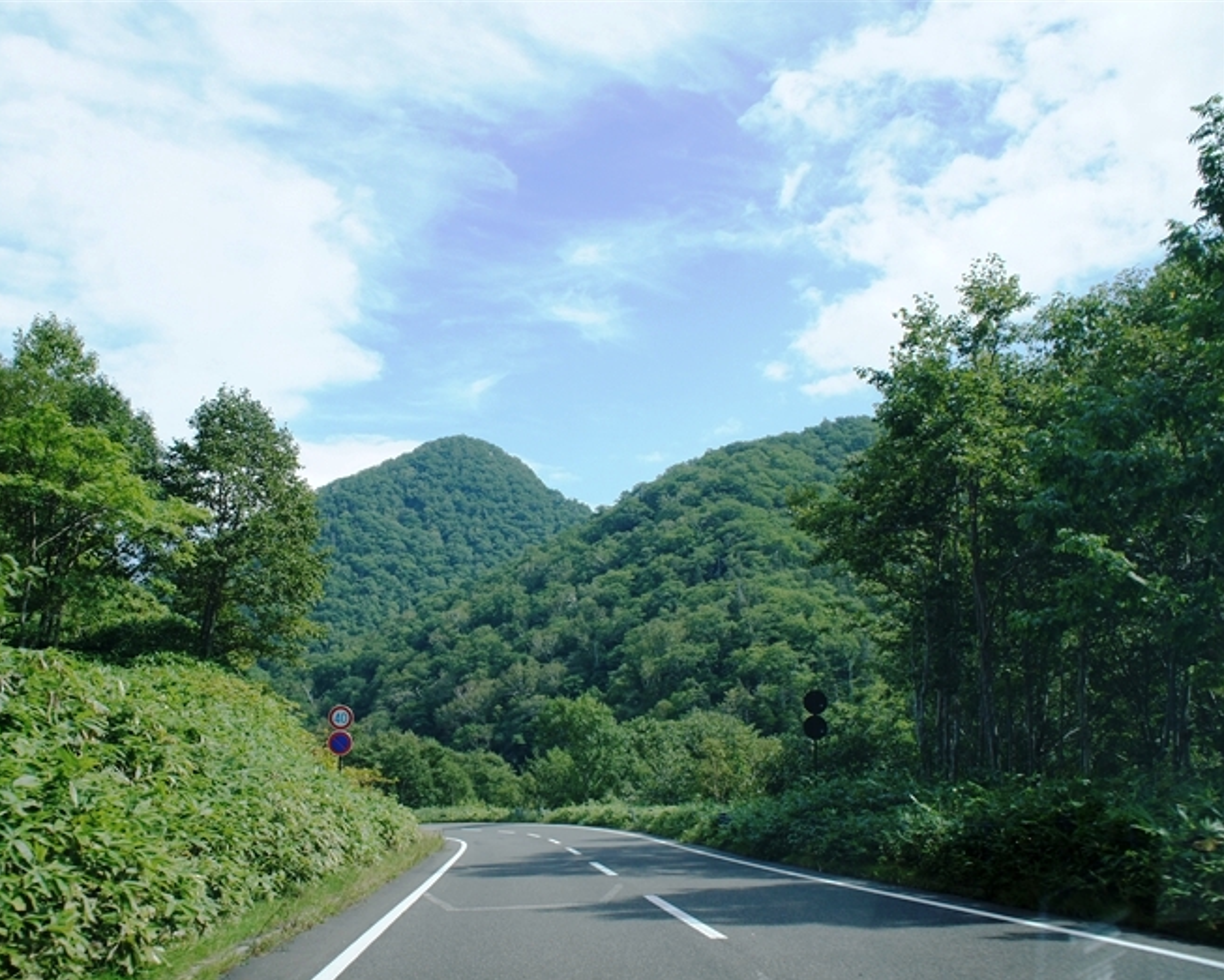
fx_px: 1123
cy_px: 497
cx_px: 478
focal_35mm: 31
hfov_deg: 56.6
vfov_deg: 47.1
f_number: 6.3
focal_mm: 18
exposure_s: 1/400
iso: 200
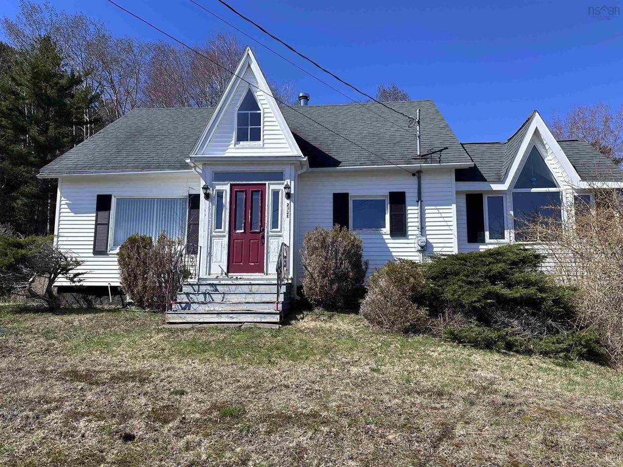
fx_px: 432
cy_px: 234
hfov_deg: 71.6
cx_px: 312
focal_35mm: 24
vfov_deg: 56.8
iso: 80
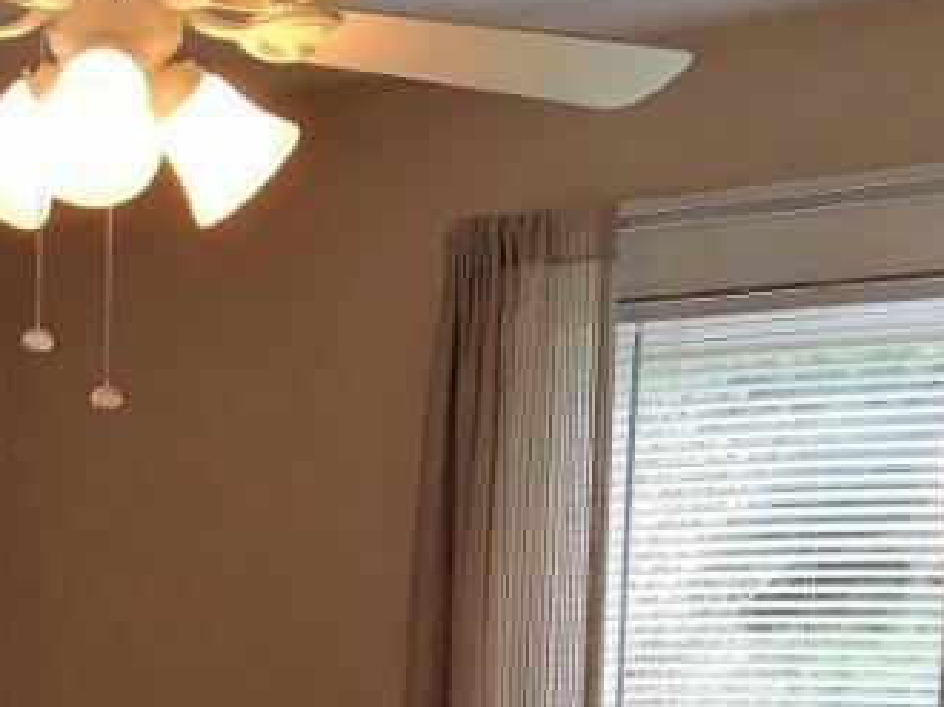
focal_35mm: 90
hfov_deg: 20.7
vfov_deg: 15.5
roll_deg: -0.4
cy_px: 942
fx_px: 2453
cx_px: -97
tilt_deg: -6.5
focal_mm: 4.15
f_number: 2.2
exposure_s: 1/30
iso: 25
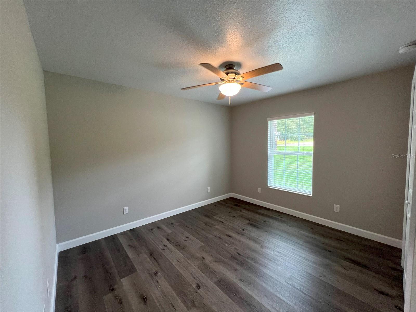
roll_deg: +0.7
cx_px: 208
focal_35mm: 13
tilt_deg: -3.7
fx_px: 156
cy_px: 156
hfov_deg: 106.2
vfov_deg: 89.9
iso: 250
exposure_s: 1/60
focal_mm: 1.57
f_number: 1.8
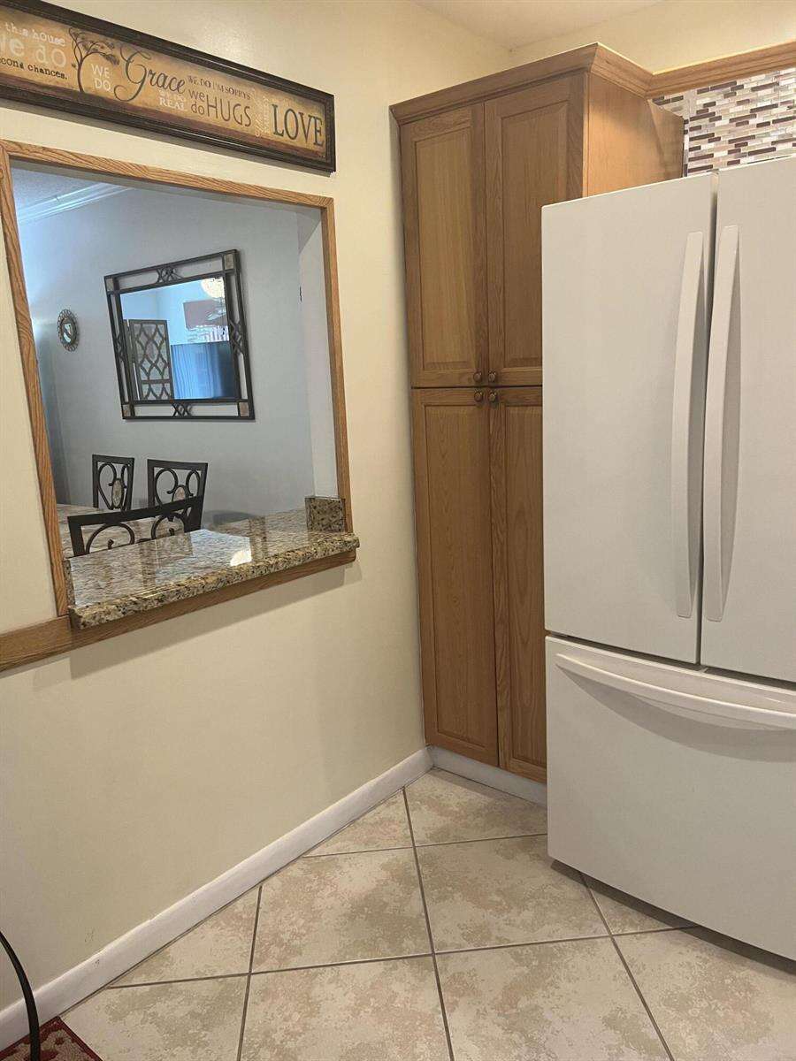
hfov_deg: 53.1
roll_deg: +2.4
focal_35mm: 26
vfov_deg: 67.3
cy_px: 530
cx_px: 398
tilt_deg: -12.6
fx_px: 797
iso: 100
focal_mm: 5.7
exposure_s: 1/60
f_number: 1.5
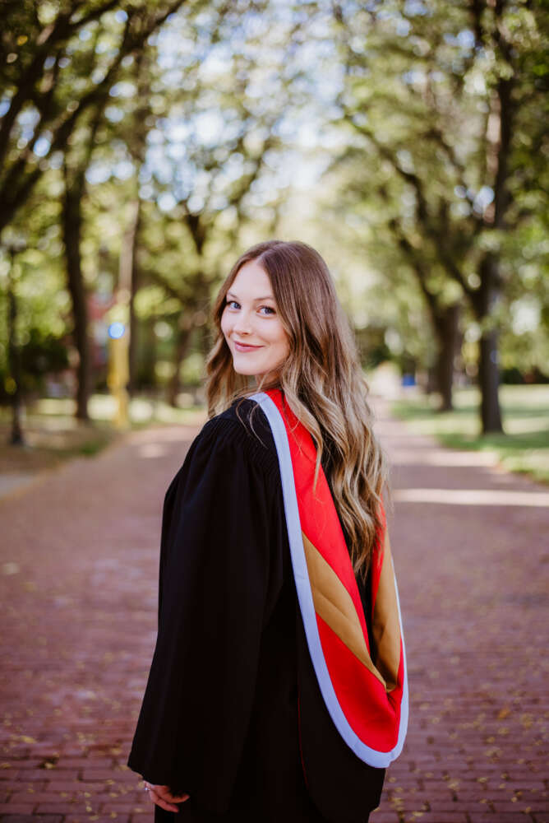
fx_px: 1142
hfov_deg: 27.0
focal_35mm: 50
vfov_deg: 39.6
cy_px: 412
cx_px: 274
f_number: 2
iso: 200
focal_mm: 50
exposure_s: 1/500
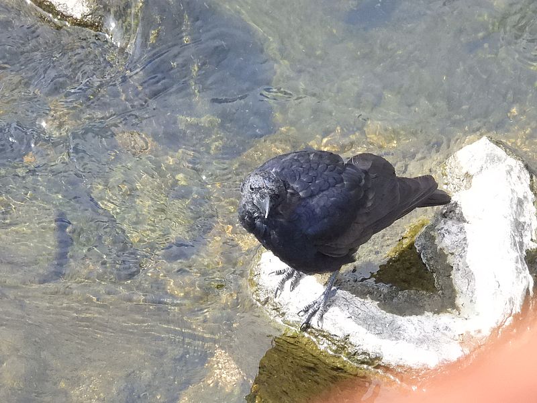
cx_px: 268
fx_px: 10859
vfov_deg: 2.1
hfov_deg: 2.8
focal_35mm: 700
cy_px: 202
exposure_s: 1/1600
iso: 1600
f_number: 5.6
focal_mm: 125
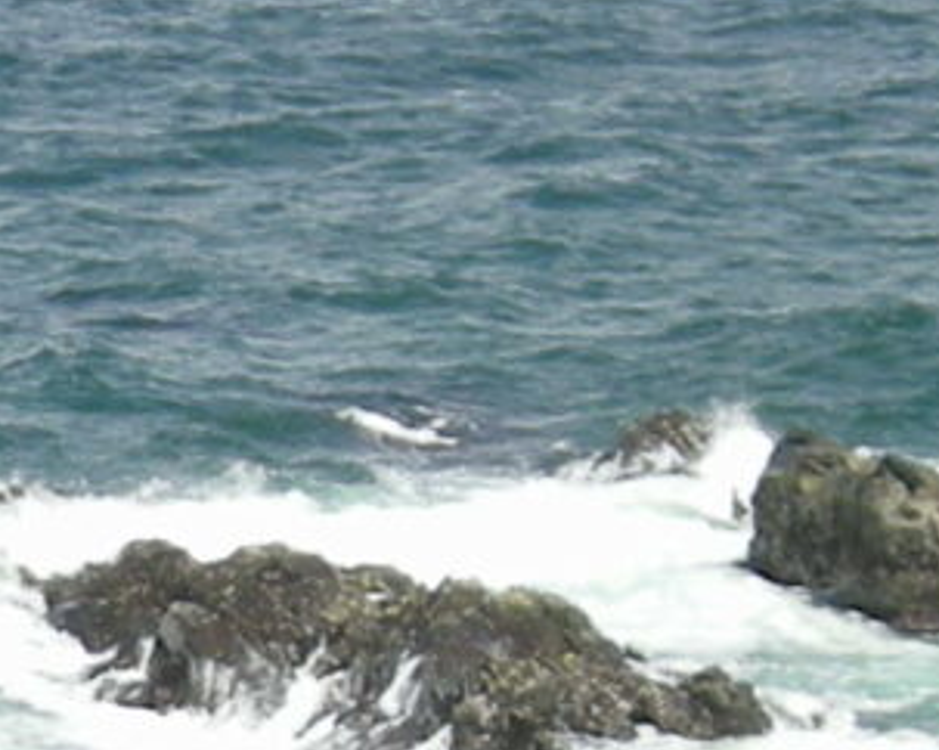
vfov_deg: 3.4
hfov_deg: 4.2
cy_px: 1348
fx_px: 12720
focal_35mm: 458
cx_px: -899
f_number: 4.6
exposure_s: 1/283
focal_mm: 12.3
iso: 50
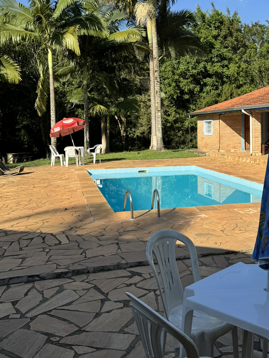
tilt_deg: -0.7
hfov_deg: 38.1
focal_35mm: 37
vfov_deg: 49.6
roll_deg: +0.2
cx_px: 187
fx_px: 383
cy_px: 134
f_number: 1.78
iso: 80
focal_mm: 6.76
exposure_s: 1/2959
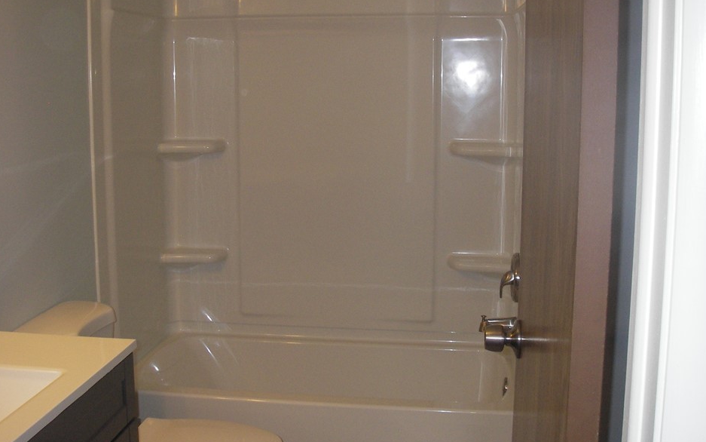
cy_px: 210
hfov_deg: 45.2
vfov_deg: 29.2
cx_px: 330
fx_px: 847
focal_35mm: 44
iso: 100
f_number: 3.3
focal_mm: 6.3
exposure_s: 1/30
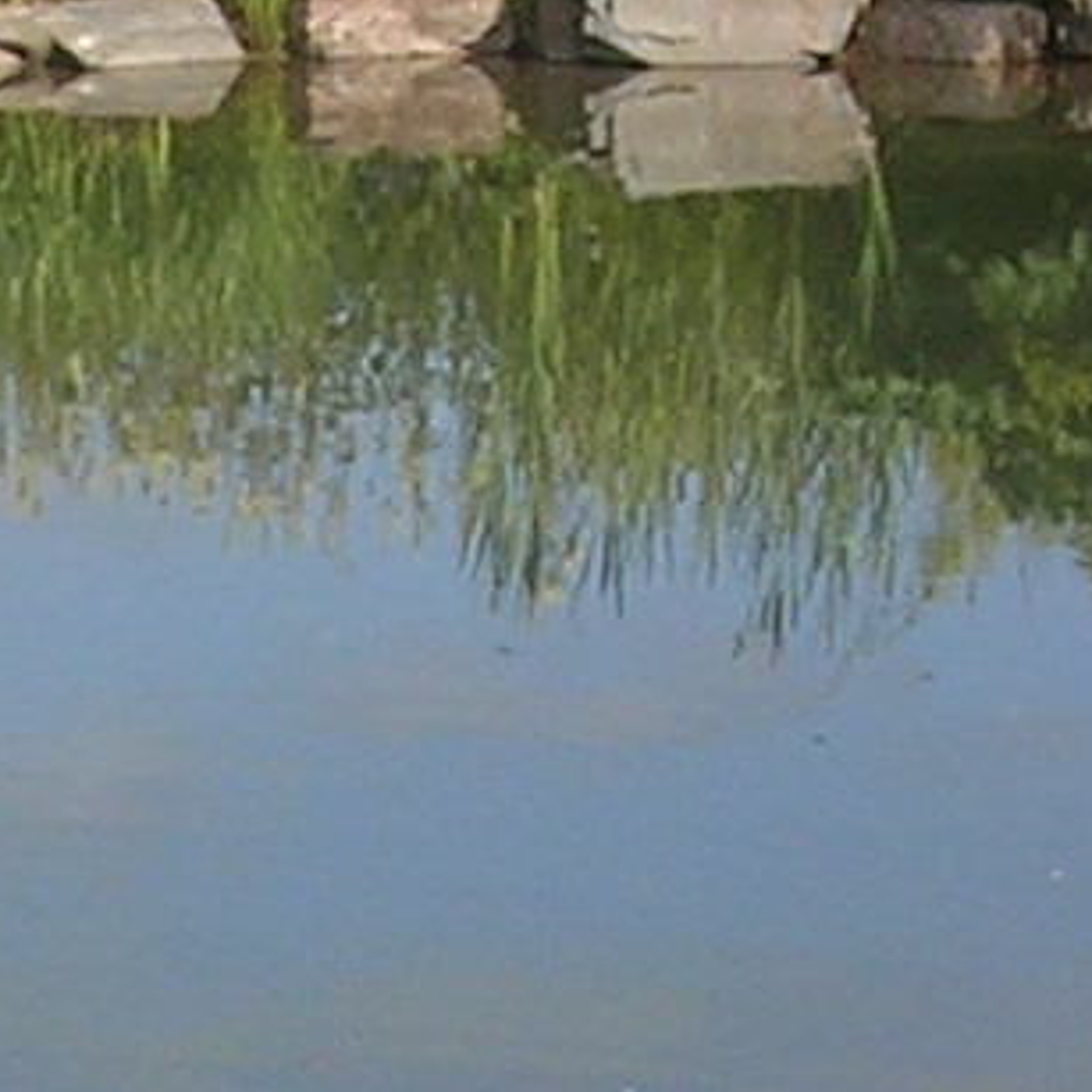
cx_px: 164
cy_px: 1160
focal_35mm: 224
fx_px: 7995
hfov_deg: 7.8
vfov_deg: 7.8
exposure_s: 1/260
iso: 50
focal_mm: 5.8
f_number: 5.6
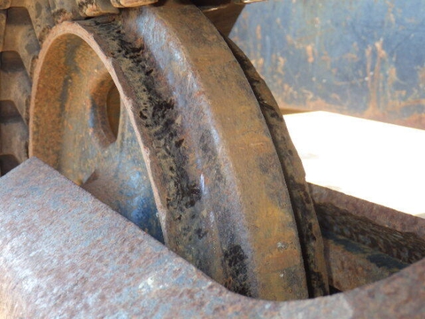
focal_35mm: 51
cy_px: 160
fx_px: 626
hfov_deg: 37.5
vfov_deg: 28.6
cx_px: 212
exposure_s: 1/60
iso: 200
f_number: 4.4
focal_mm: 9.1
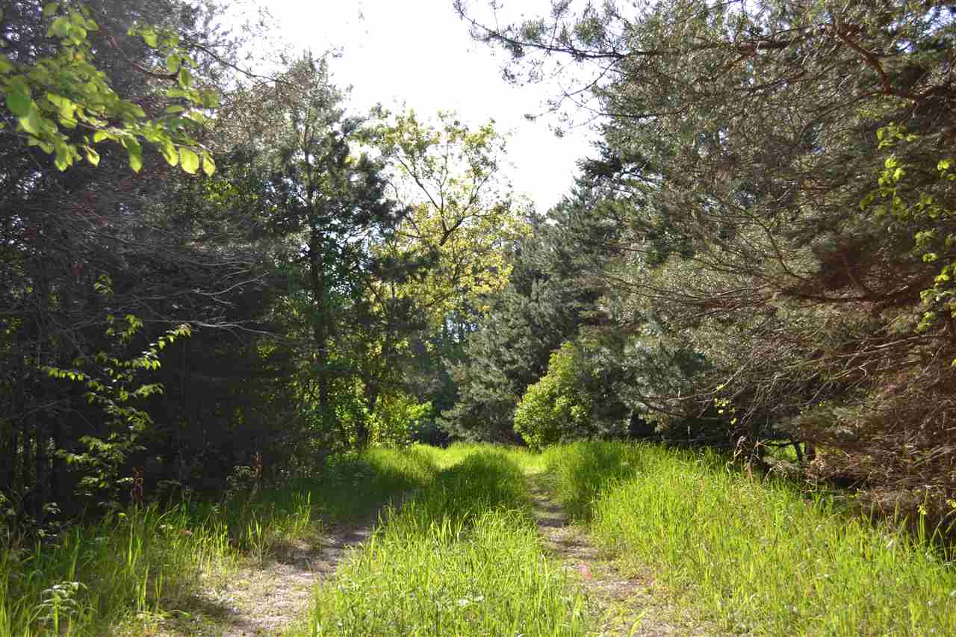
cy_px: 318
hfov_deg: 49.6
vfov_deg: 34.2
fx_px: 1035
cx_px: 478
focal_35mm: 39
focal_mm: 26
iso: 100
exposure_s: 1/200
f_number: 5.6
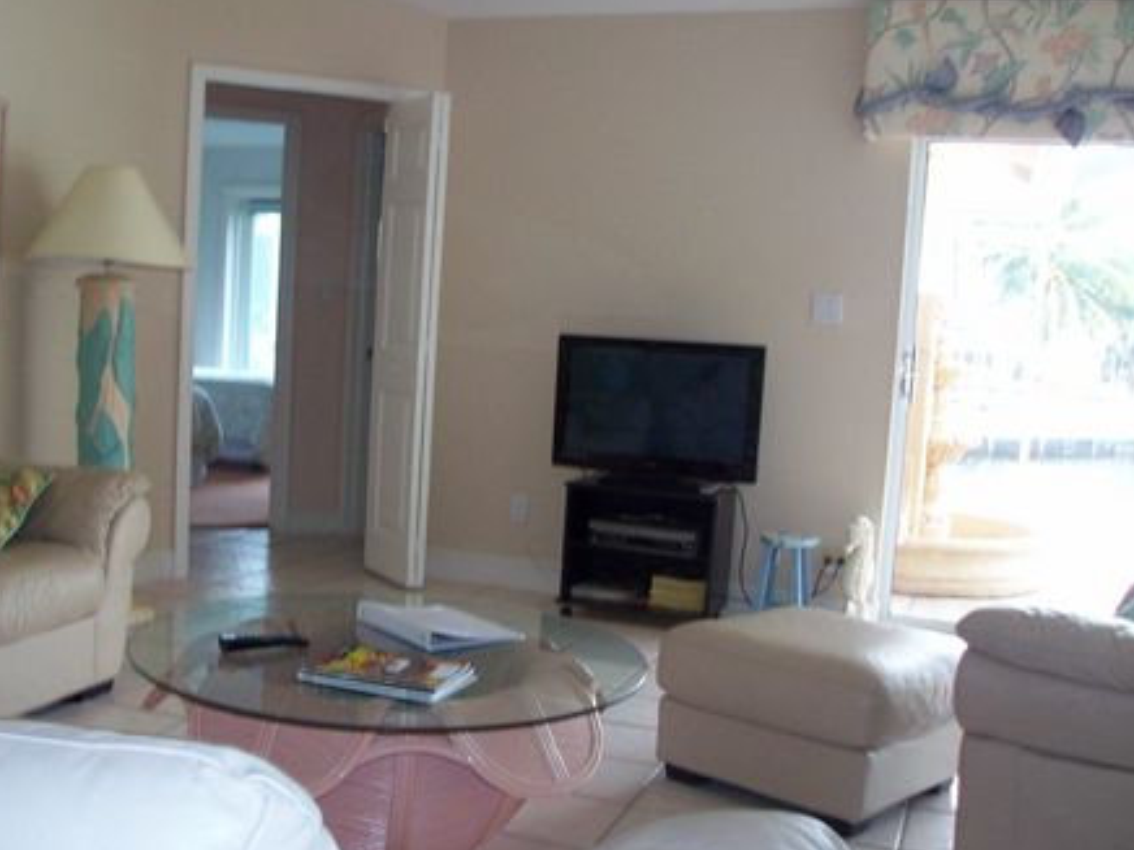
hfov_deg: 47.7
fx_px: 1278
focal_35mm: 39
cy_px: 433
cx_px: 494
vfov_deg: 36.8
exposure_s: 1/63.6
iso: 160
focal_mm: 5.7
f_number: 2.8
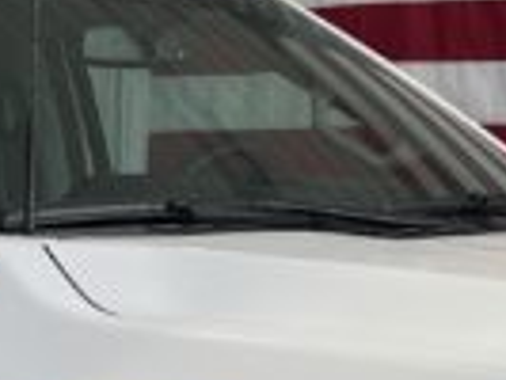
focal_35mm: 176
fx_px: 2575
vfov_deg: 8.4
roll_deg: -0.9
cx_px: -53
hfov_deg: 11.1
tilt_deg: -6.6
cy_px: 439
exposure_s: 1/135
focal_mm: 5.7
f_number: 1.5
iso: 32
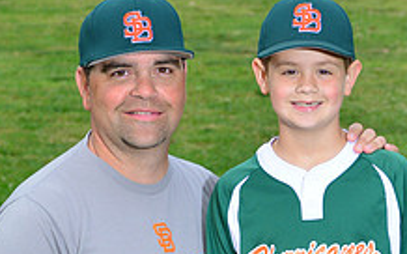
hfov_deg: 8.1
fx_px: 2860
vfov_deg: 5.1
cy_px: 325
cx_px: 203
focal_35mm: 258
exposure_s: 1/200
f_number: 10
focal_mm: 95
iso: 320
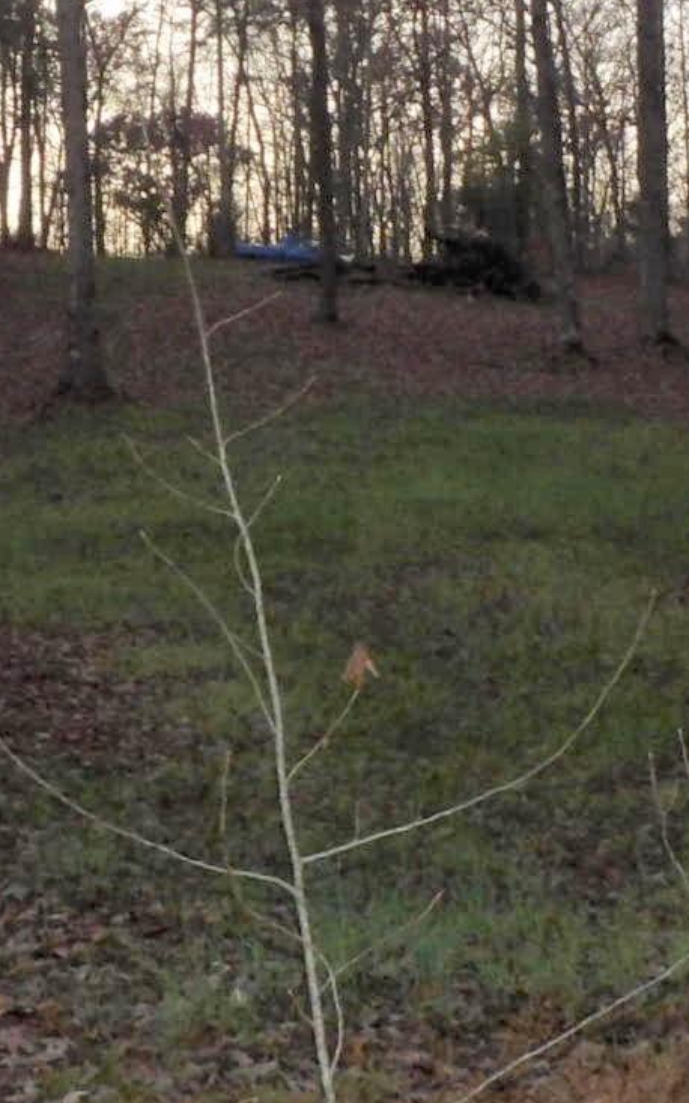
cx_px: 219
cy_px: 346
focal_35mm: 74
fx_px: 2224
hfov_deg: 17.6
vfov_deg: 27.6
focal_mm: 4.3
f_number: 3.2
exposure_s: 1/25
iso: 200
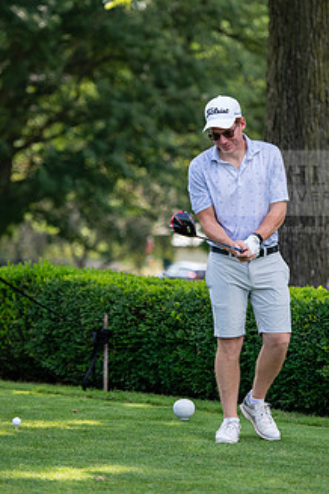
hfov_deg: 7.4
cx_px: 195
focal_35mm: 186
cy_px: 245
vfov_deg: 11.1
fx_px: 2550
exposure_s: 1/800
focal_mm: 135
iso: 320
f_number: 3.2
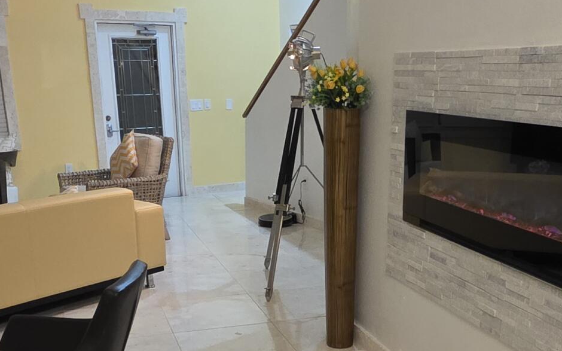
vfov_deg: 27.9
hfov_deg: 45.1
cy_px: 331
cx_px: 328
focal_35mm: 44
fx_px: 674
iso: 800
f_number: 1.9
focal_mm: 2.2
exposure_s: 1/60
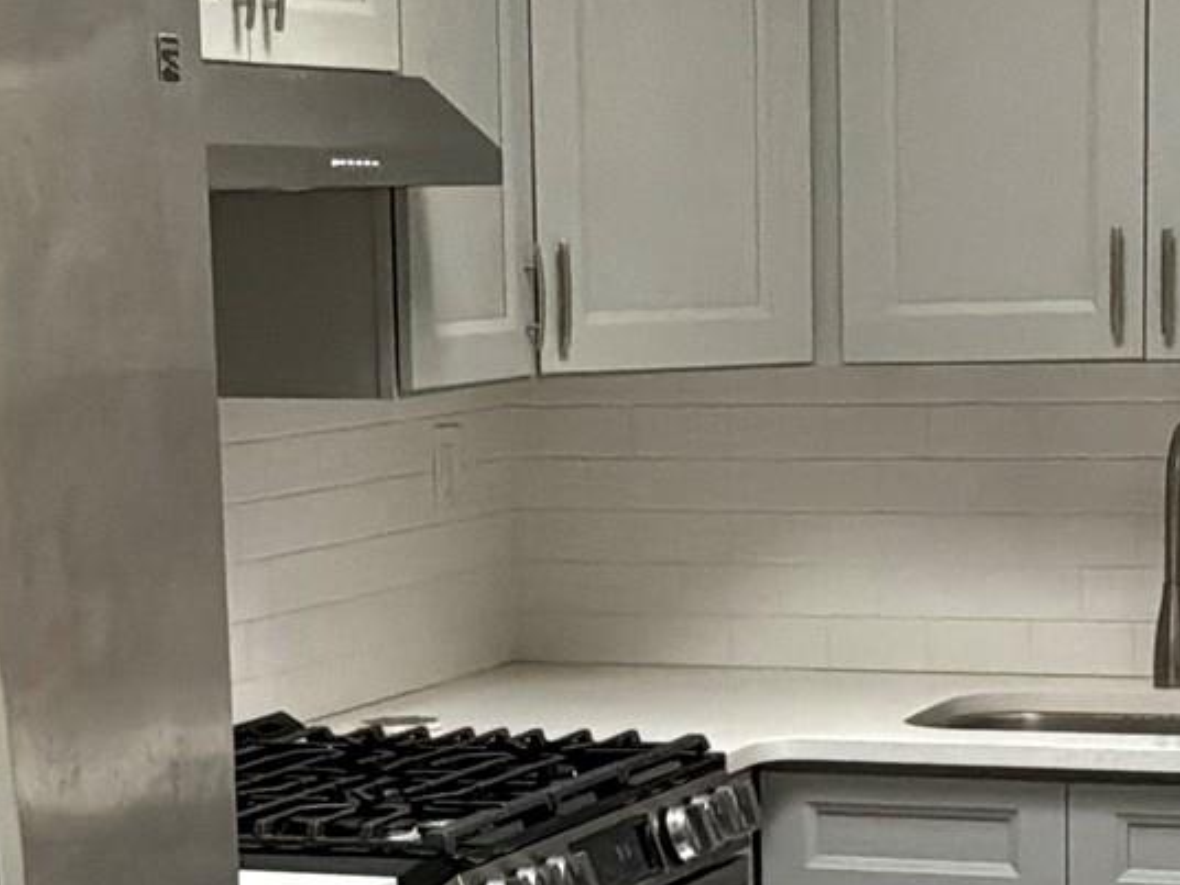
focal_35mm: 107
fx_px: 3647
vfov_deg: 13.5
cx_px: 616
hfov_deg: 18.4
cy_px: 977
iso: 160
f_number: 1.8
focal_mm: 3
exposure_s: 1/60
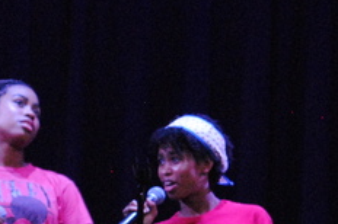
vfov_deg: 3.7
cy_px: 233
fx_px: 3424
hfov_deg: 5.7
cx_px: 201
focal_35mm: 365
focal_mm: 55
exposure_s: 1/50
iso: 1600
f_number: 6.3
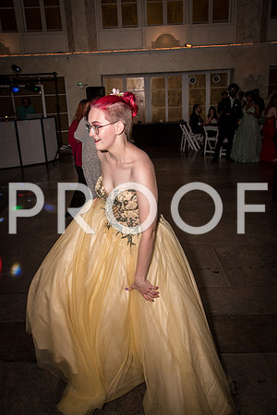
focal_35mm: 32
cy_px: 208
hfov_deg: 41.1
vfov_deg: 58.7
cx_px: 138
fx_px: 369
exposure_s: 1/80
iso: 200
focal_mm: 32
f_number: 7.1
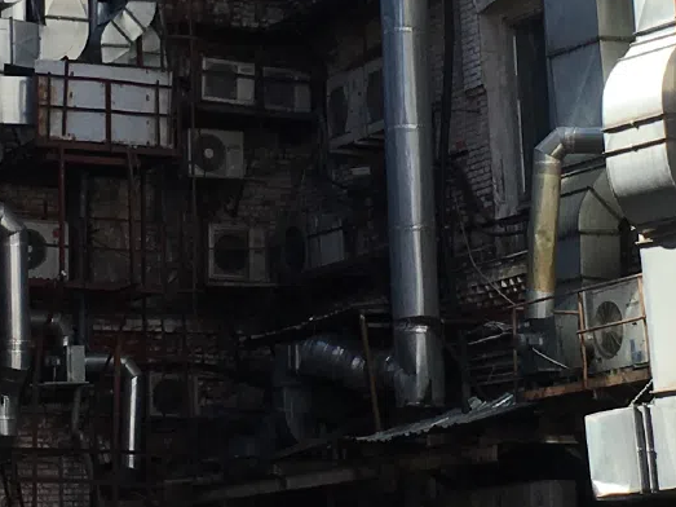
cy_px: 19
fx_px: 2597
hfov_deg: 14.8
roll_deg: +1.7
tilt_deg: +11.5
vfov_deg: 11.1
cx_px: 162
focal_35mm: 133
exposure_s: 1/705
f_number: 2.2
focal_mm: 4.15
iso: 25
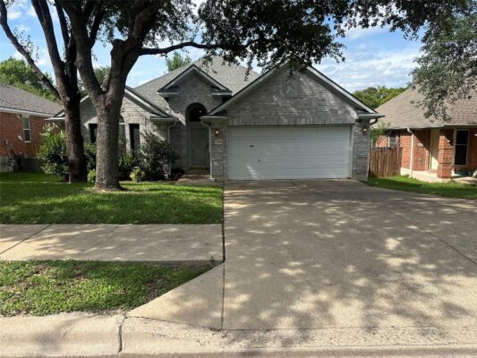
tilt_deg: -7.8
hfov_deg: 71.6
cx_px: 238
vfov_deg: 56.8
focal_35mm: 24
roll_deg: +1.1
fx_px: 331
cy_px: 179
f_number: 1.78
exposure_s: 1/2469
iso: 80
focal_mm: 6.86
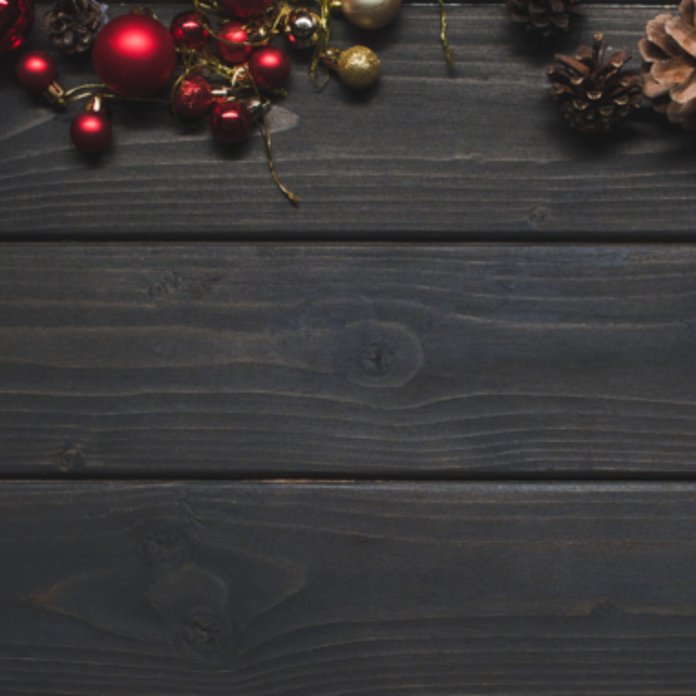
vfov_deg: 15.1
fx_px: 2616
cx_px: 479
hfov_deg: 15.1
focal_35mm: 115
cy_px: 515
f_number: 8
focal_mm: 50
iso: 100
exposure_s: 1/200
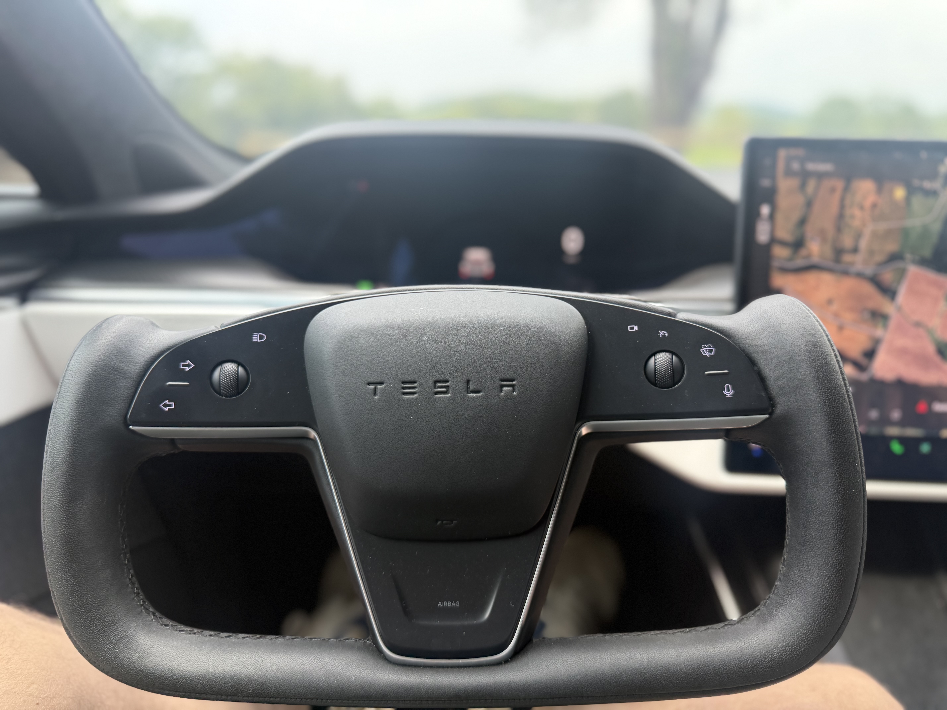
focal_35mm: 24
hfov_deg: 71.6
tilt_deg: -19.5
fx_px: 657
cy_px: 355
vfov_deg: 56.8
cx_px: 474
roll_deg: -0.1
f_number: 1.78
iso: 125
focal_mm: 6.76
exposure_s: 1/243
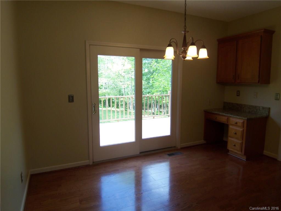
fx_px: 187
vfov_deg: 58.9
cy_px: 106
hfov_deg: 73.9
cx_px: 140
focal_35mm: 23
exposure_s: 1/50
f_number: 2.8
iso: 64
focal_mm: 3.8
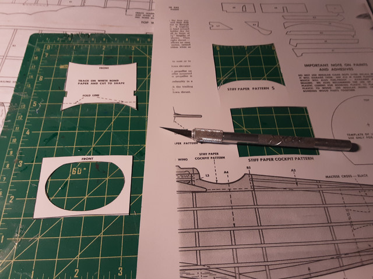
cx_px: 186
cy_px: 140
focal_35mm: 27
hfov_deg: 65.3
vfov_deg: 51.4
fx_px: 291
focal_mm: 2.91
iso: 100
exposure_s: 1/40
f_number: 1.9
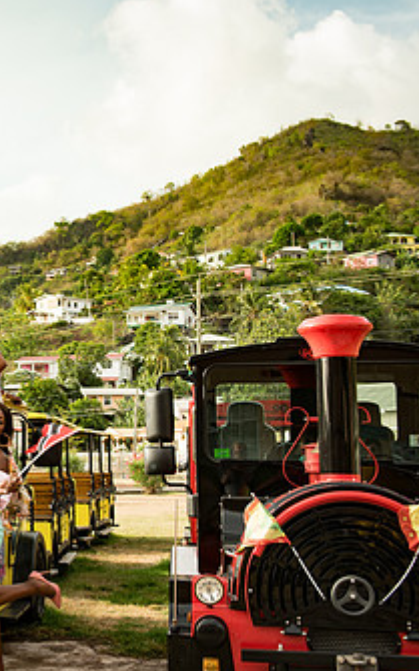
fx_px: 1098
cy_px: 364
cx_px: -70
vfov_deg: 34.0
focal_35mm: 60
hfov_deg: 20.4
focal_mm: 34
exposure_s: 1/125
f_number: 6.3
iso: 80
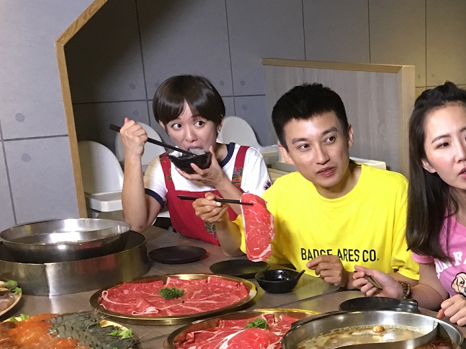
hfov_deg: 29.5
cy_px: 330
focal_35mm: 61
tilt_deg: -19.0
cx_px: 473
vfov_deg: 23.2
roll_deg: -1.2
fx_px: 821
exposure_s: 1/15
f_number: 2.2
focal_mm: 4.15
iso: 100
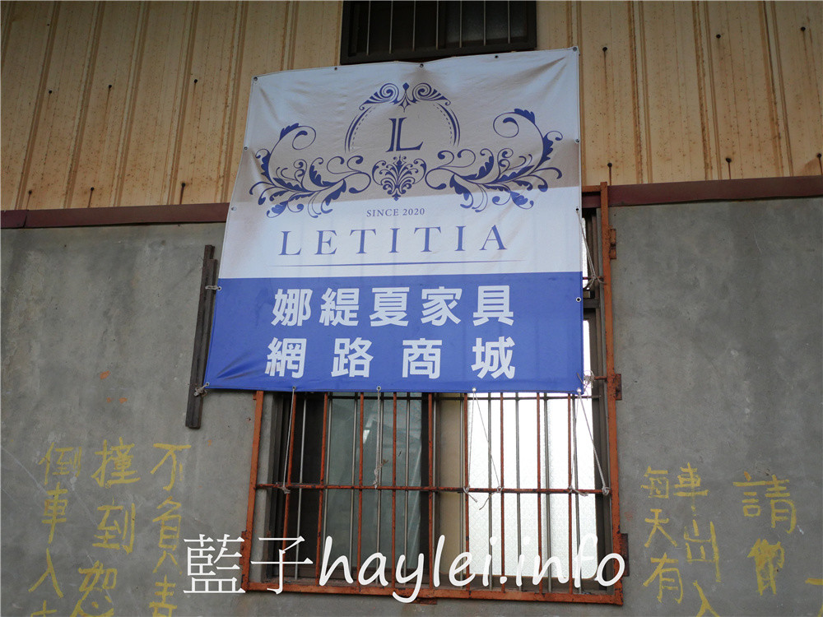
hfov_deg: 60.0
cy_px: 308
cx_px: 412
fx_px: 713
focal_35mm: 30
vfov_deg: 46.8
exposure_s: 1/125
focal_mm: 15
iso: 1000
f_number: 1.7
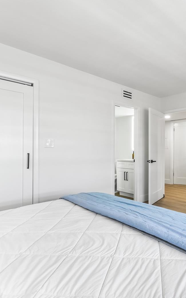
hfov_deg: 51.9
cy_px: 147
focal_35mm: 22
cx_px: 146
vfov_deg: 79.6
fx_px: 178
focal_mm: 14
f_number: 9
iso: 250
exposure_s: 2
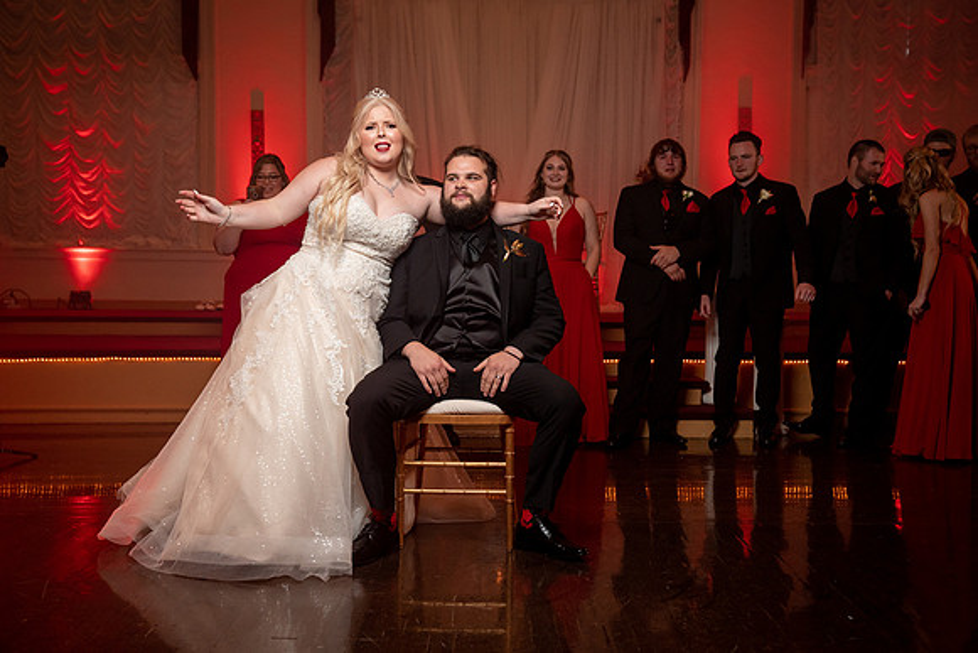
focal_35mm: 39
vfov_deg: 34.0
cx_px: 489
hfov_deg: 49.2
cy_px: 326
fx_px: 1068
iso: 2000
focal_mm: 39
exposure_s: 1/200
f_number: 4
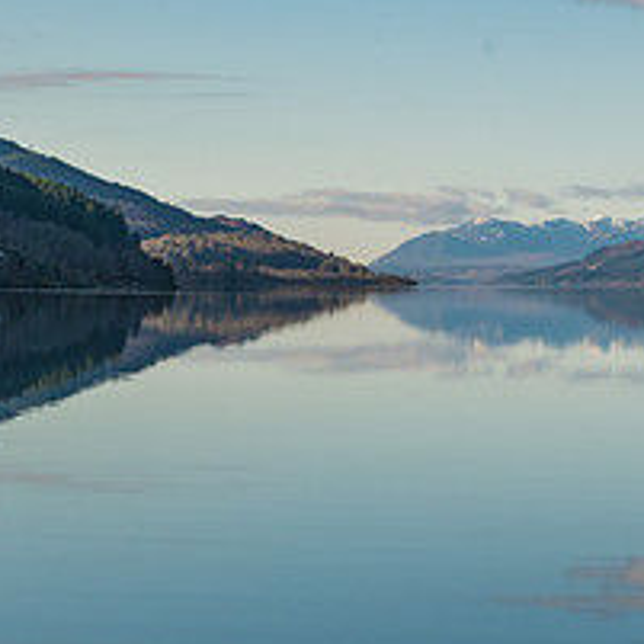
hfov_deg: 10.1
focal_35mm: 172
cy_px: 274
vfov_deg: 10.2
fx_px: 3620
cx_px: 535
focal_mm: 70
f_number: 11
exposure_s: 1/250
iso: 250
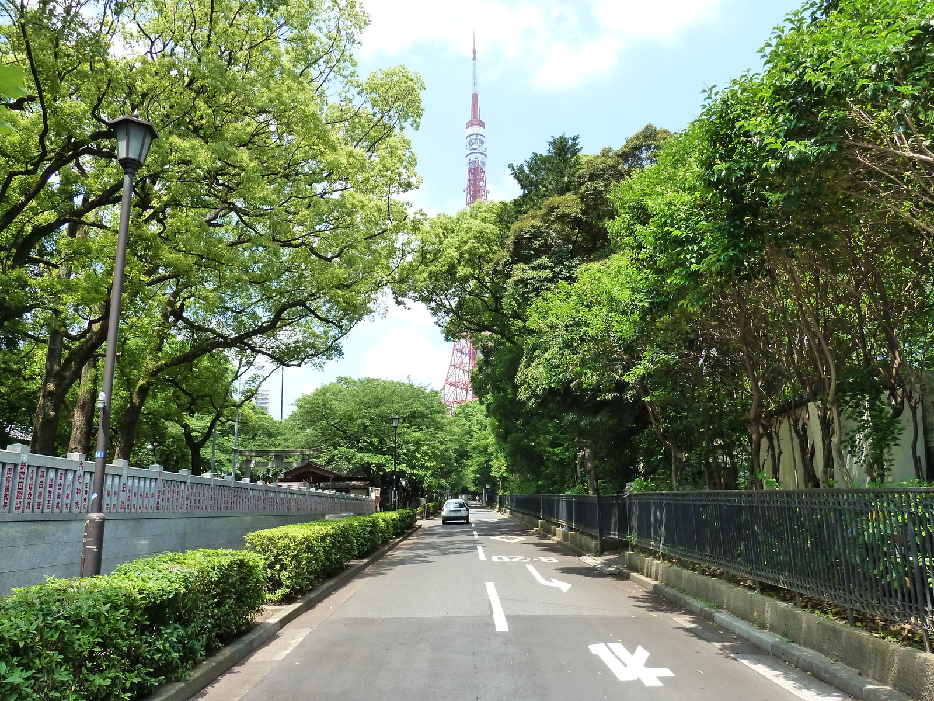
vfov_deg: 54.9
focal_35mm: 25
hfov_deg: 69.4
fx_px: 675
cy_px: 350
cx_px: 467
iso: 200
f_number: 4
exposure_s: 1/200
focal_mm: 4.1
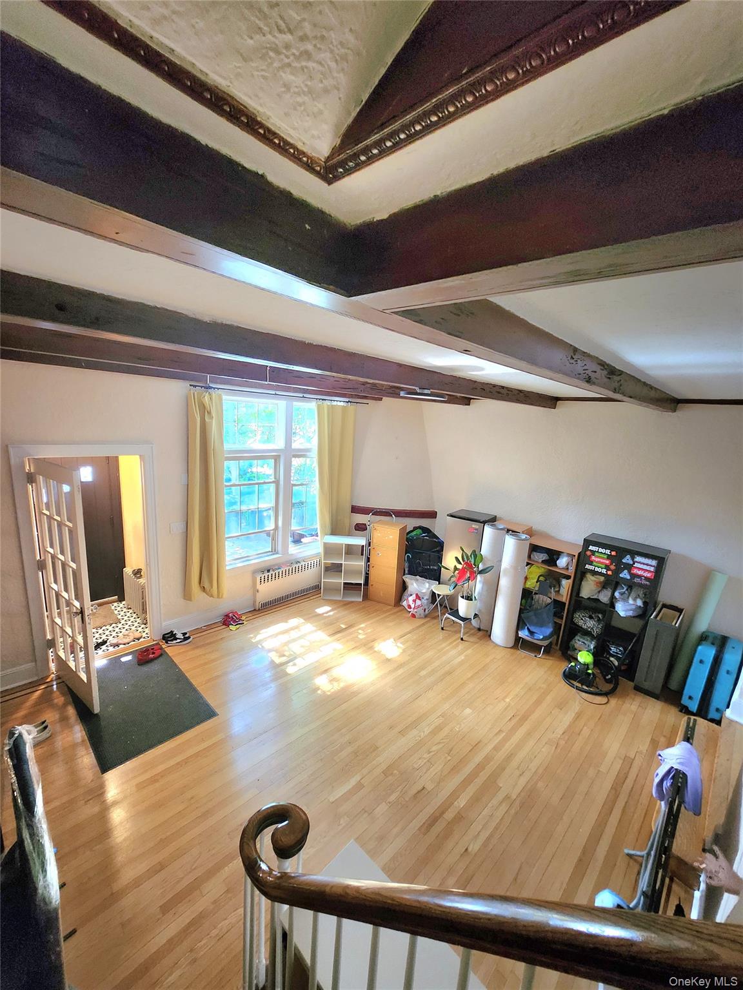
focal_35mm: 13
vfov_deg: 106.2
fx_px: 372
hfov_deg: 89.9
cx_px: 372
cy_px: 495
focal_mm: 1.74
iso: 320
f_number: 2.2
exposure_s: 1/30
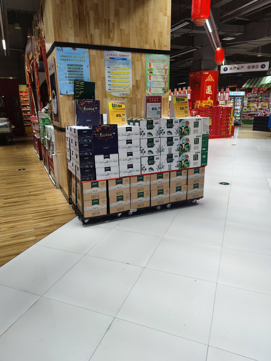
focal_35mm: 24
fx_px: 251
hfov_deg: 56.8
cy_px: 180
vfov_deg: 71.6
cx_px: 136
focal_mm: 6.72
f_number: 1.69
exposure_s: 1/100
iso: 57
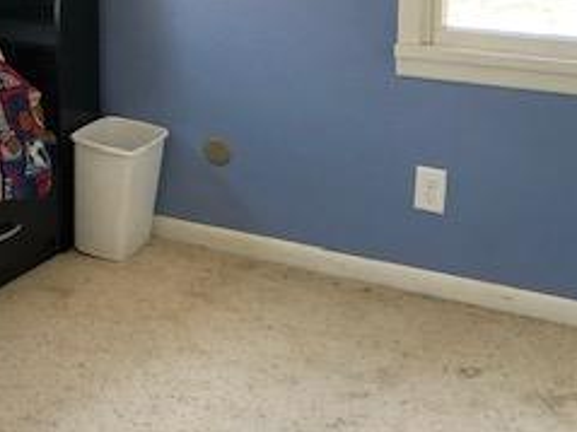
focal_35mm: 75
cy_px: -46
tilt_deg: -6.8
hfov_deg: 23.9
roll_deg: +1.0
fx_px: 1250
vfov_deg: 18.8
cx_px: -99
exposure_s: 1/30
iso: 25
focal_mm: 3.99
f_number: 1.8
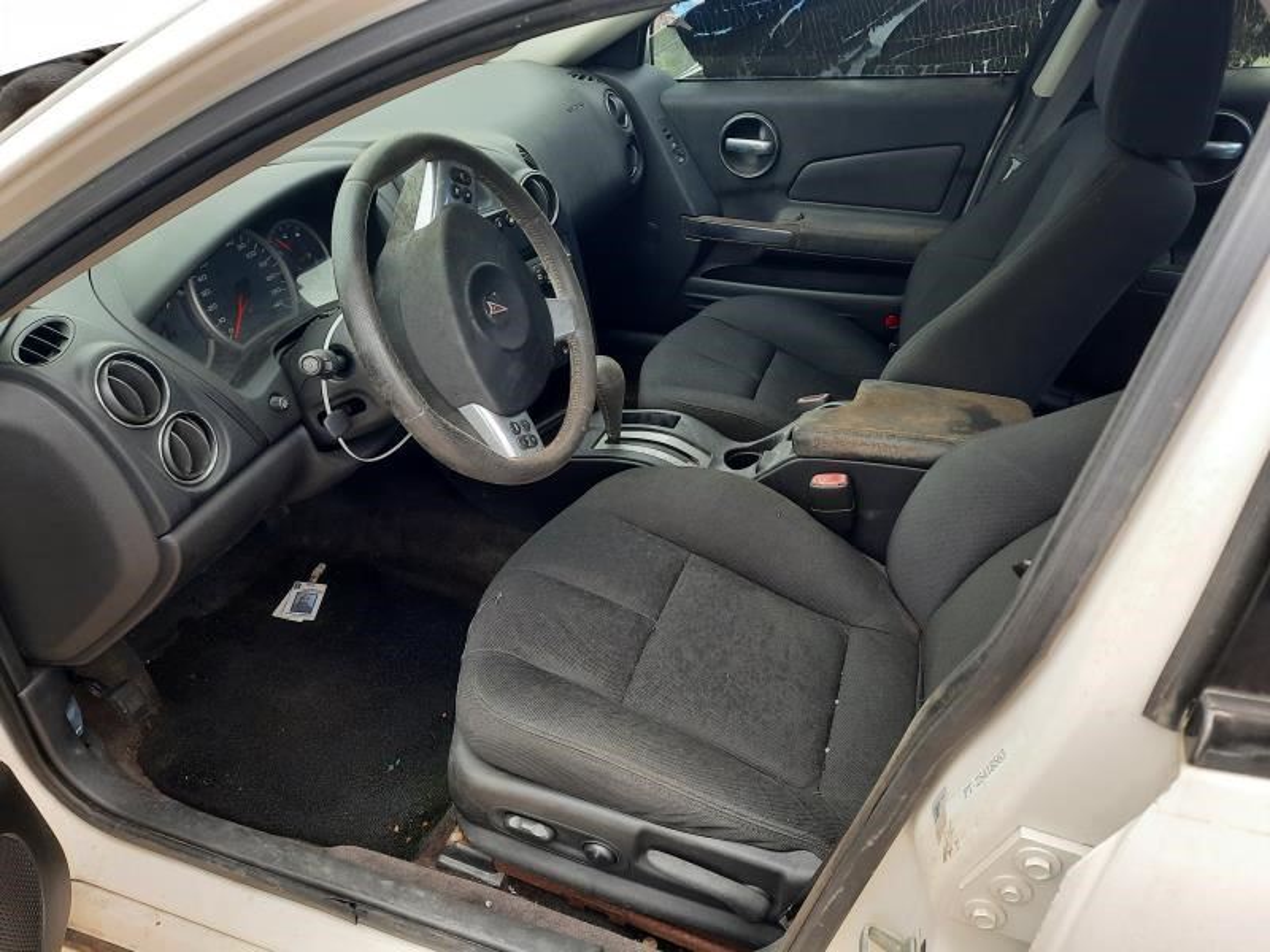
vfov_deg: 54.9
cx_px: 635
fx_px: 917
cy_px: 476
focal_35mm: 25
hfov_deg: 69.4
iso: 50
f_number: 2
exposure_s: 1/120
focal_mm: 4.6
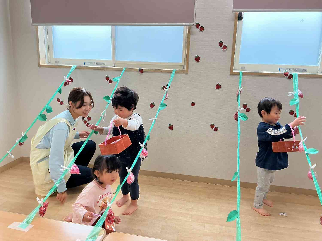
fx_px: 270
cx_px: 161
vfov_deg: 48.2
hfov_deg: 61.7
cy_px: 120
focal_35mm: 29
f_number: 1.8
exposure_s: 1/139
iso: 32
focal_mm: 3
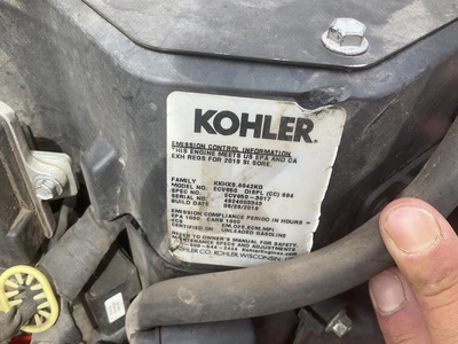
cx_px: 229
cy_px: 172
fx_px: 384
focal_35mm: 29
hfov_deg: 61.7
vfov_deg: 48.2
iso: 25
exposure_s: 1/556
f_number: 1.8
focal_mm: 3
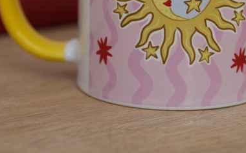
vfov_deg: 8.5
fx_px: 1012
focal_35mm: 151
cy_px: -85
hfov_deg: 13.8
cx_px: 156
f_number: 2.8
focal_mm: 50
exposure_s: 1/160
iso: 800
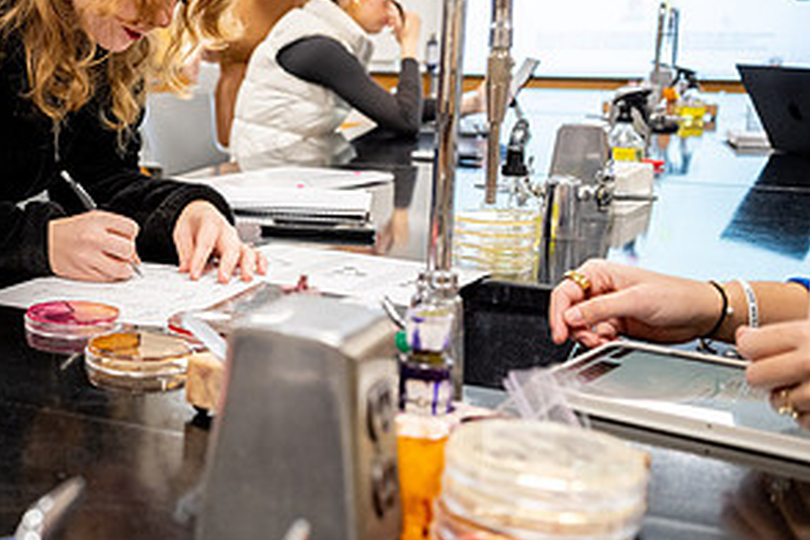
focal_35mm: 55
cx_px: -12
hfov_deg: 33.0
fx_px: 1237
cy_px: 203
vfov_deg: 24.6
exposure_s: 1/160
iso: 1000
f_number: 3.2
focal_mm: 27
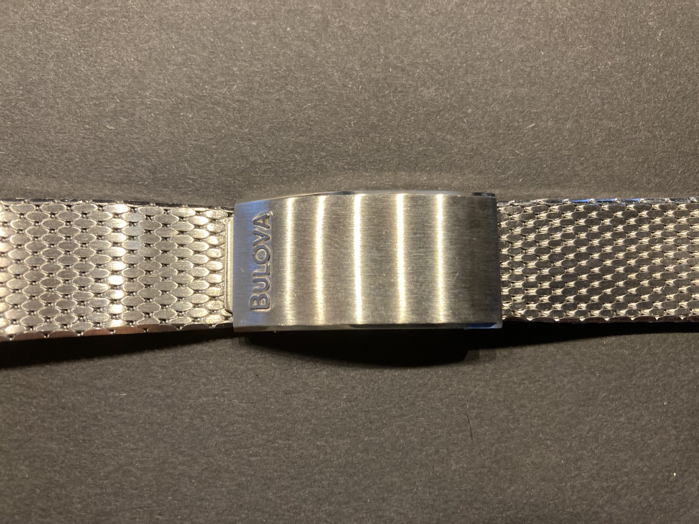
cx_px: 350
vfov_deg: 49.7
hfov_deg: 63.4
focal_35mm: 28
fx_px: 565
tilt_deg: -81.5
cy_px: 262
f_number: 1.8
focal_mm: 3.99
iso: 160
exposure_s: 1/50
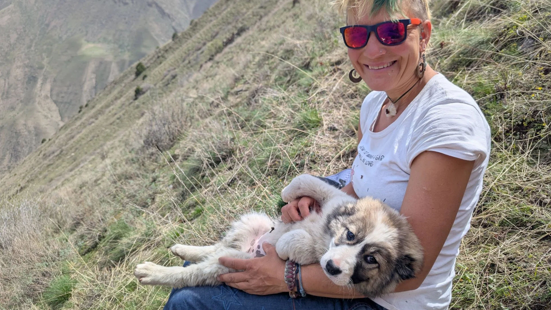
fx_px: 394
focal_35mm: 27
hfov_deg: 69.9
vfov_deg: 42.8
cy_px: 141
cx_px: 283
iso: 43
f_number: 1.85
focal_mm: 6.81
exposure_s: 1/2500
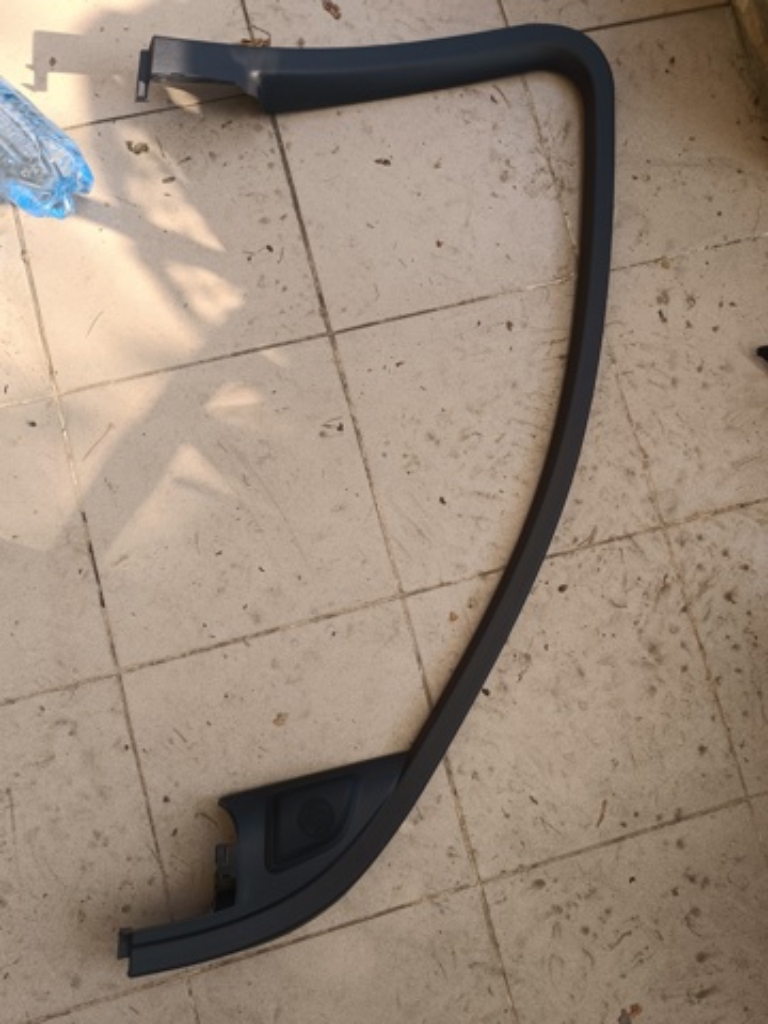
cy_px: 512
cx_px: 384
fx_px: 710
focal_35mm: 24
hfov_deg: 56.8
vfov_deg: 71.6
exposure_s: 1/100
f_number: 1.65
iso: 74
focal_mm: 6.14
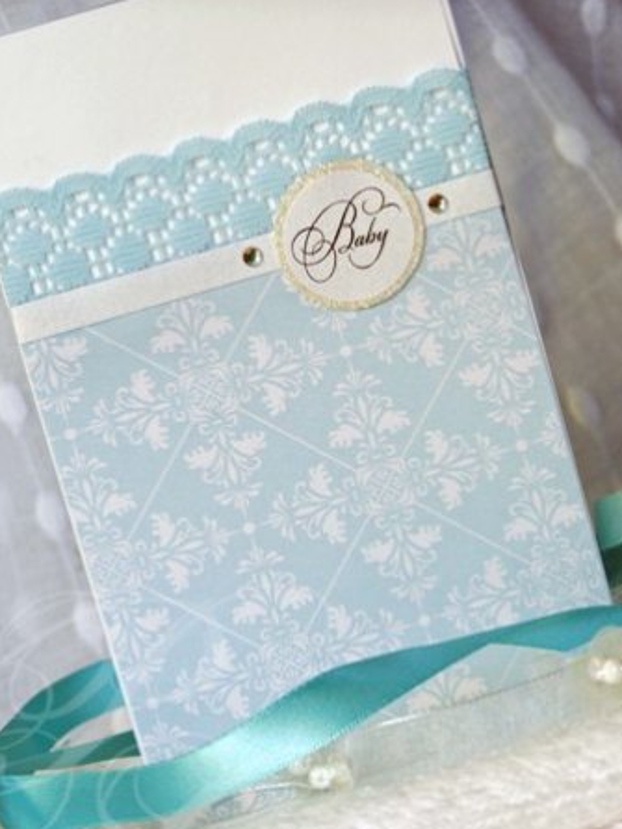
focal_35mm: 129
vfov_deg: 15.3
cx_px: 310
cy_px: 414
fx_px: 3092
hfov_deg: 11.5
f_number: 3.2
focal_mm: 21.2
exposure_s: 1/60
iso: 80
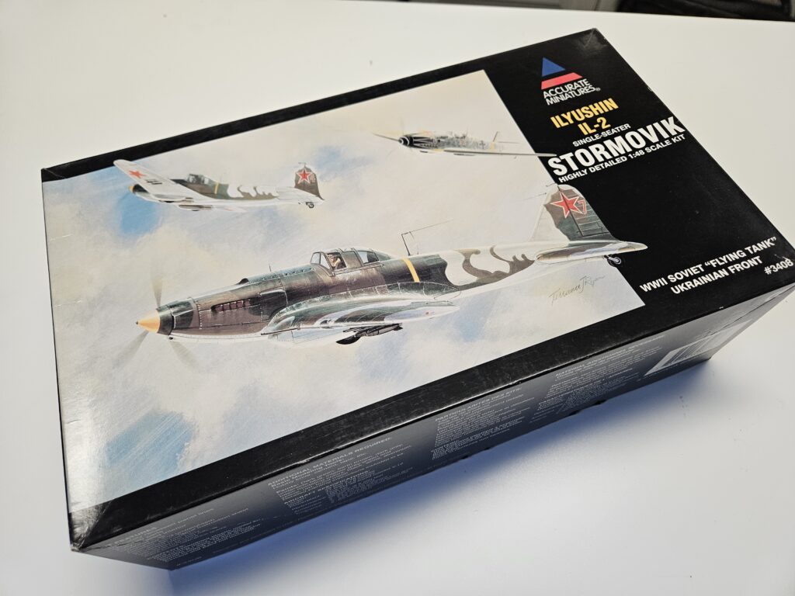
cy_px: 298
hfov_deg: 73.9
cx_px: 398
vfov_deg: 58.9
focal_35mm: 23
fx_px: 528
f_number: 1.8
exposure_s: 1/120
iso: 200
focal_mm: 5.4
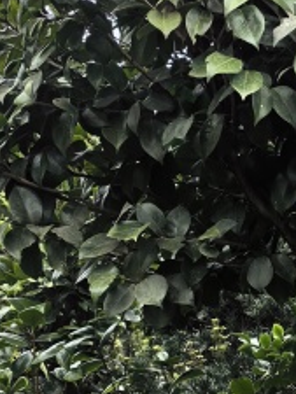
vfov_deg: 15.3
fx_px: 1458
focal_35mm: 128
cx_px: 371
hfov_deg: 11.3
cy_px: 307
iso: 80
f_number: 2
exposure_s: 1/100
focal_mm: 5.75
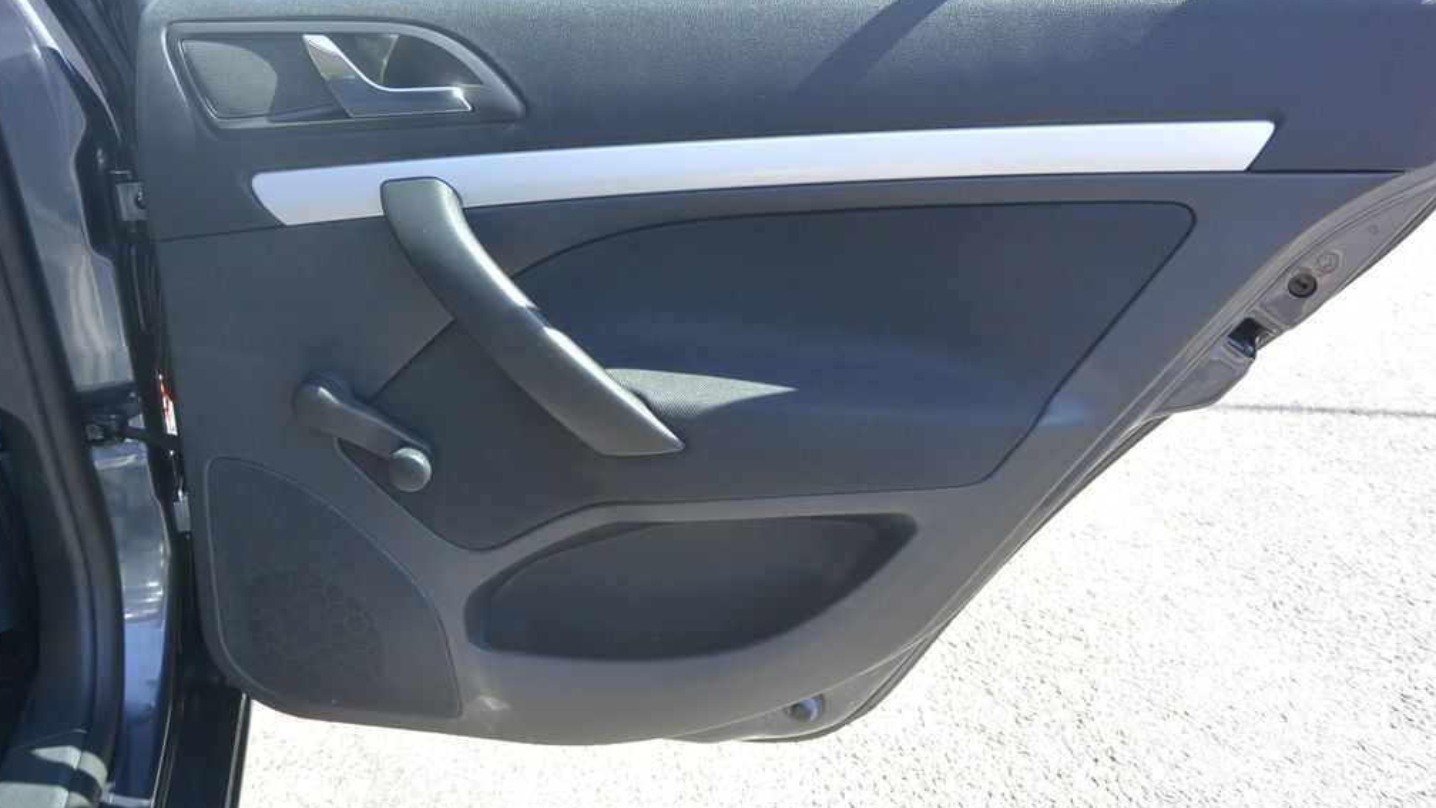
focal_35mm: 33
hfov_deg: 59.5
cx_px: 708
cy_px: 343
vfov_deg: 35.6
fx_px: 1257
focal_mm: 11.8
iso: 200
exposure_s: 1/250
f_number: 3.8
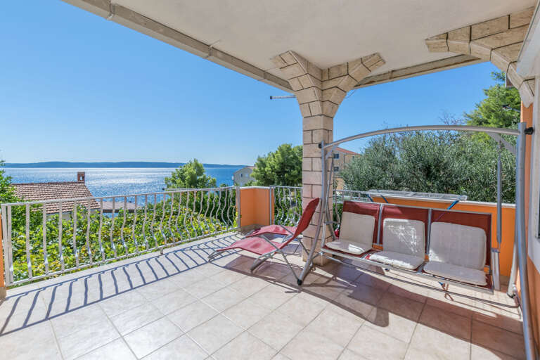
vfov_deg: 77.3
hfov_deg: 100.4
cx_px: 270
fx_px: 225
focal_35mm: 15
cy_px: 180
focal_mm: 10
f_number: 8
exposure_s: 1/640
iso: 100
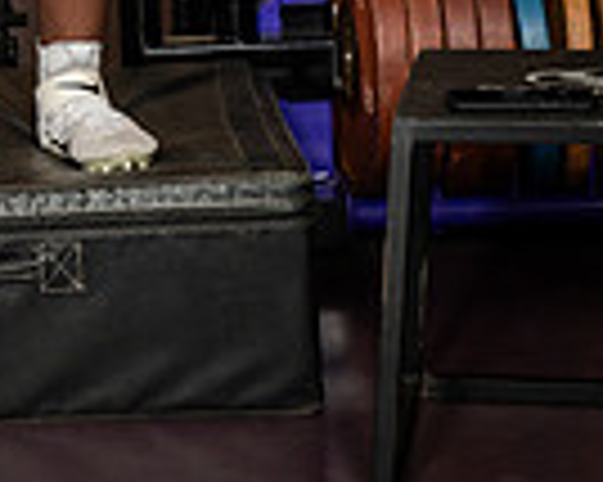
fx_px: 2925
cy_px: -482
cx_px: -4
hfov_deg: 11.6
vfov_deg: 8.9
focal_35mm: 164
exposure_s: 1/250
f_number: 7.1
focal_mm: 52
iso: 800
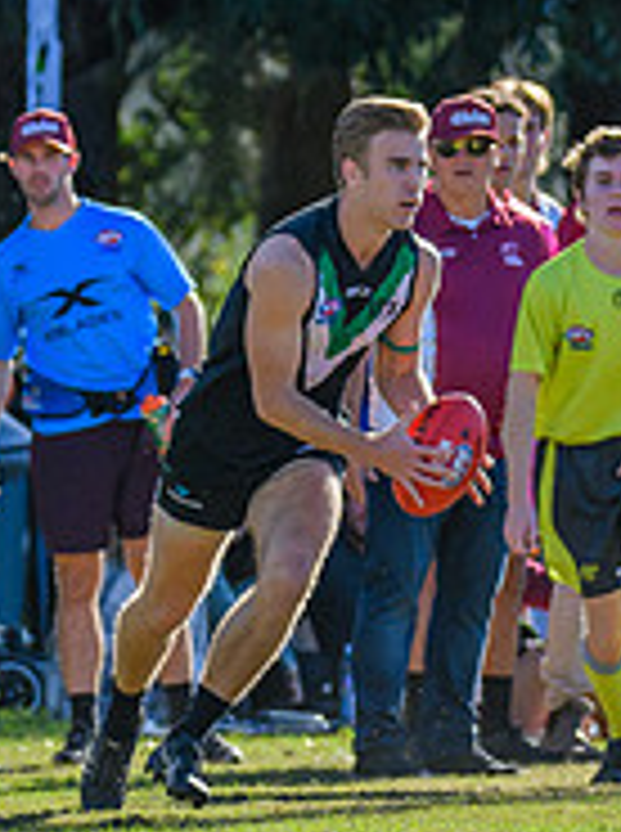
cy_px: 446
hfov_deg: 1.8
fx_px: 19634
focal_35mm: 818
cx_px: 907
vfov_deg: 2.4
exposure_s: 1/2500
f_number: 5
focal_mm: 220
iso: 800
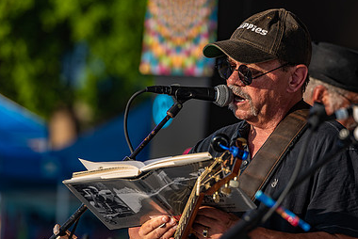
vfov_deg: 4.5
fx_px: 3035
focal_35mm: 305
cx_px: 252
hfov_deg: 6.7
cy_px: 169
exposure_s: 1/160
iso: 64
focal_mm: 200
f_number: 4.5
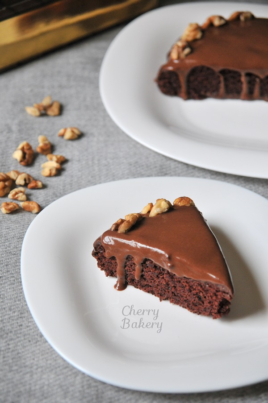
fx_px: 1175
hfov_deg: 13.0
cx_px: 134
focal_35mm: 105
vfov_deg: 19.5
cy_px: 202
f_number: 4.5
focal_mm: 70
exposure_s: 1/500
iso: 800
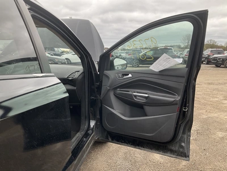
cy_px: 86
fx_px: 190
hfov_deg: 61.7
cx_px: 114
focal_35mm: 29
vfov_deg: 48.2
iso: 25
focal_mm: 3
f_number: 1.8
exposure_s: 1/248
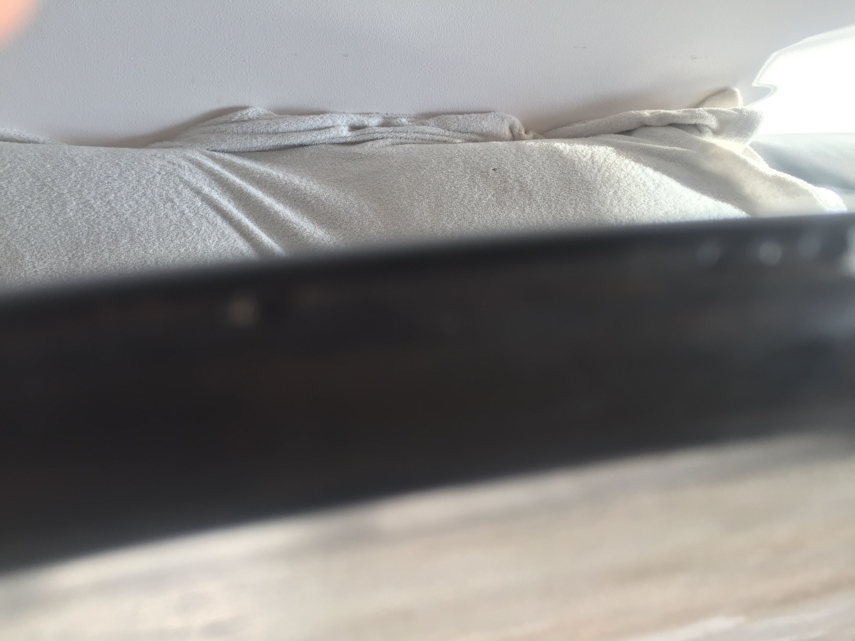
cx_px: 428
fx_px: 716
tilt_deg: -51.3
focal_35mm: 29
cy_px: 320
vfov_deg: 48.2
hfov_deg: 61.7
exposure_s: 1/100
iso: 40
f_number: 2.2
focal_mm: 4.15
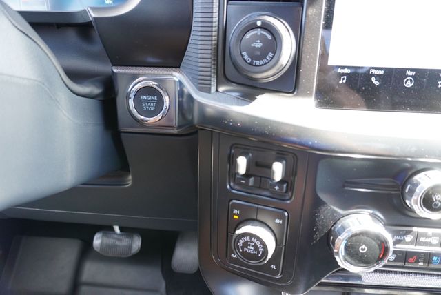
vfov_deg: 53.2
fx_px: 294
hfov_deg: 73.7
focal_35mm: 24
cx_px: 220
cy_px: 148
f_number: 4
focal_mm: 16
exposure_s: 1/60
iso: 1000
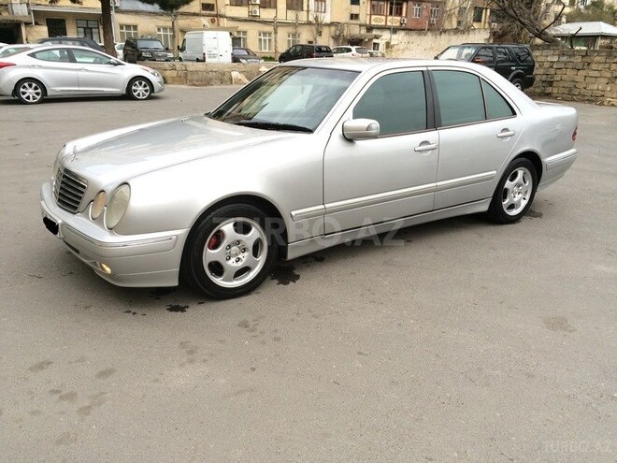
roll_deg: -1.2
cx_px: 308
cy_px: 232
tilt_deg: -19.7
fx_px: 517
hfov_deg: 61.7
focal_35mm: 29
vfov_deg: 48.2
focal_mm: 4.15
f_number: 2.2
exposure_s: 1/100
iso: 40
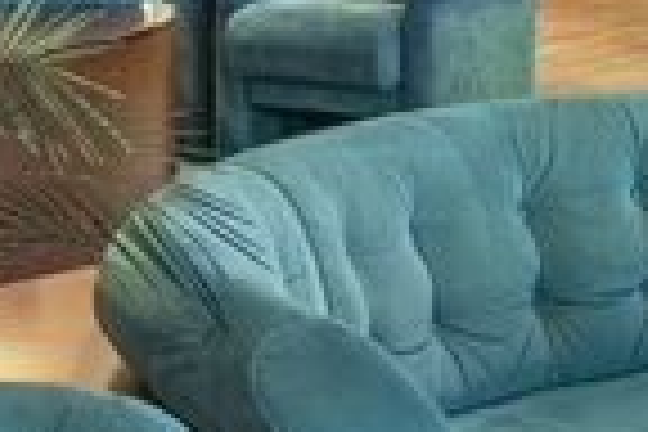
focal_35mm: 194
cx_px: 108
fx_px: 3492
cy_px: -270
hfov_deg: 10.6
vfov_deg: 6.9
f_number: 11
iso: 400
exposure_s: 1
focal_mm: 28
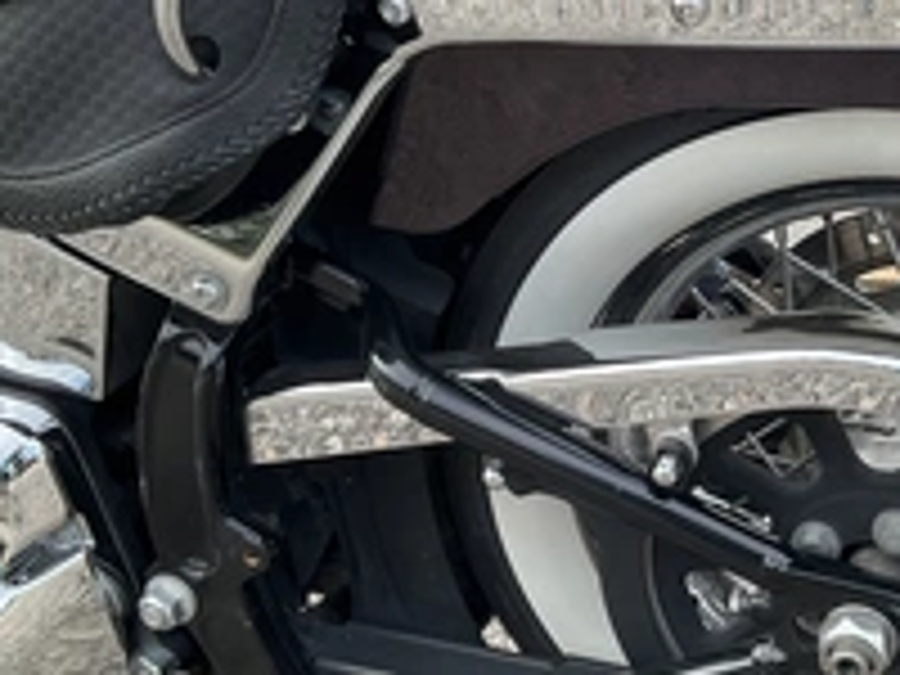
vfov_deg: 25.2
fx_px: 1508
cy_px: 342
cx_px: 819
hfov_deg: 31.6
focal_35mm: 58
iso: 20
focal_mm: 3
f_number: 1.8
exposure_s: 1/209
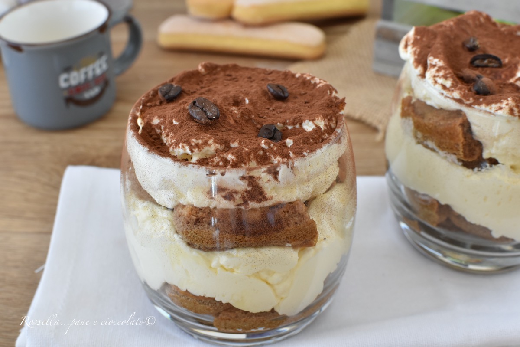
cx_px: 260
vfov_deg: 25.8
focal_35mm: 52
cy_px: 174
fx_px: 758
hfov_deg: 37.9
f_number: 7.1
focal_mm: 35
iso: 800
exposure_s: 1/8
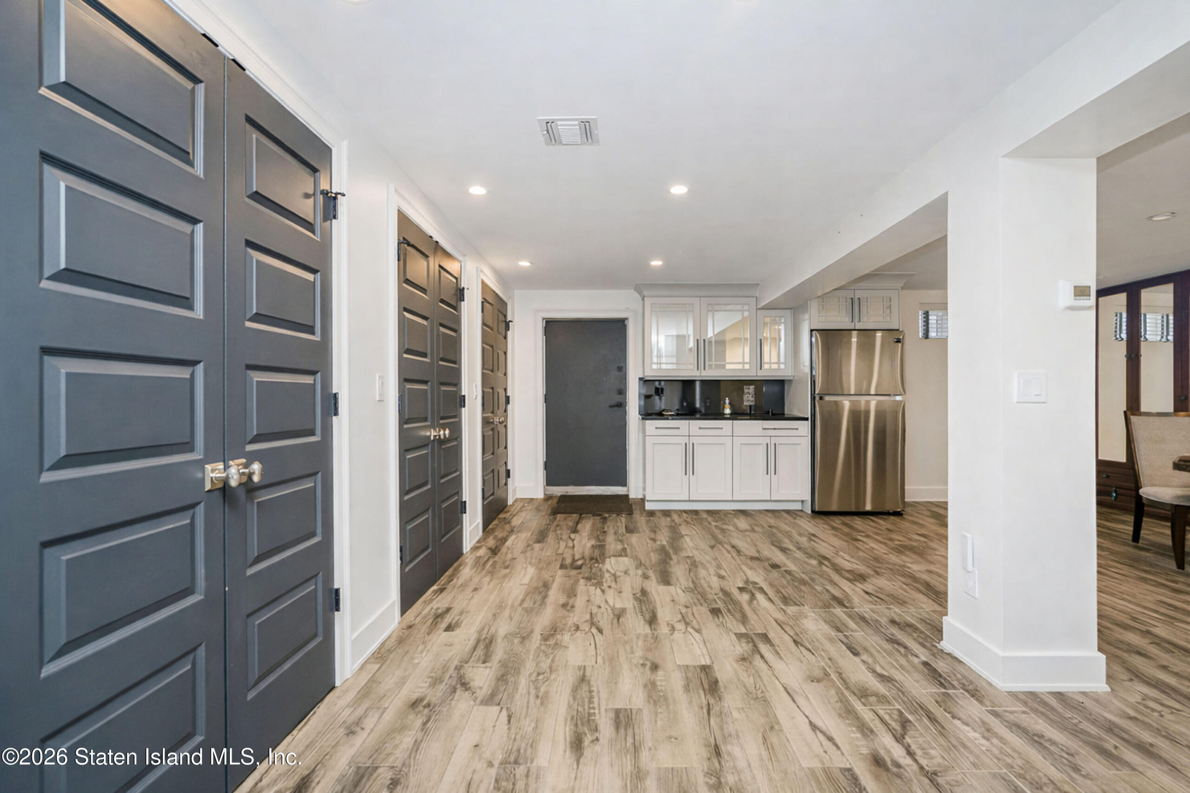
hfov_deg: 96.7
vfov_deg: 73.8
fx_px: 529
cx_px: 595
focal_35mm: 16
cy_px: 396
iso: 64
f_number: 4
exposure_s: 1/20
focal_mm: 16
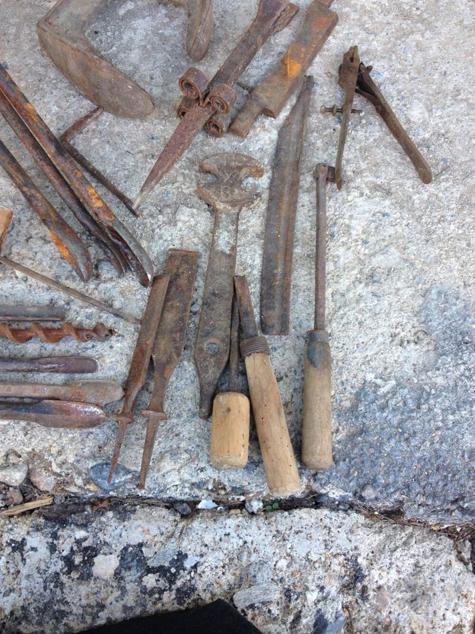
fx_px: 640
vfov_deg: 52.6
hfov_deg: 40.7
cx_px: 238
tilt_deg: -65.4
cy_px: 317
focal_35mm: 35
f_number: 2.4
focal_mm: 4.28
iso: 64
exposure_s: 1/60
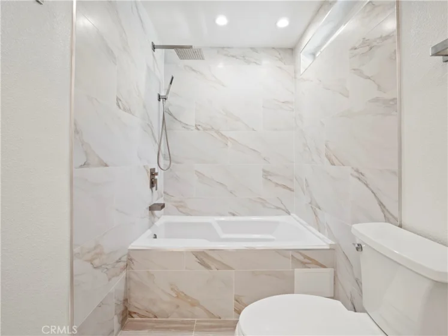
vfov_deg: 78.1
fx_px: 207
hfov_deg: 94.5
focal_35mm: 16
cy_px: 168
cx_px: 224
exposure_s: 1/2
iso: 200
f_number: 8
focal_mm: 8
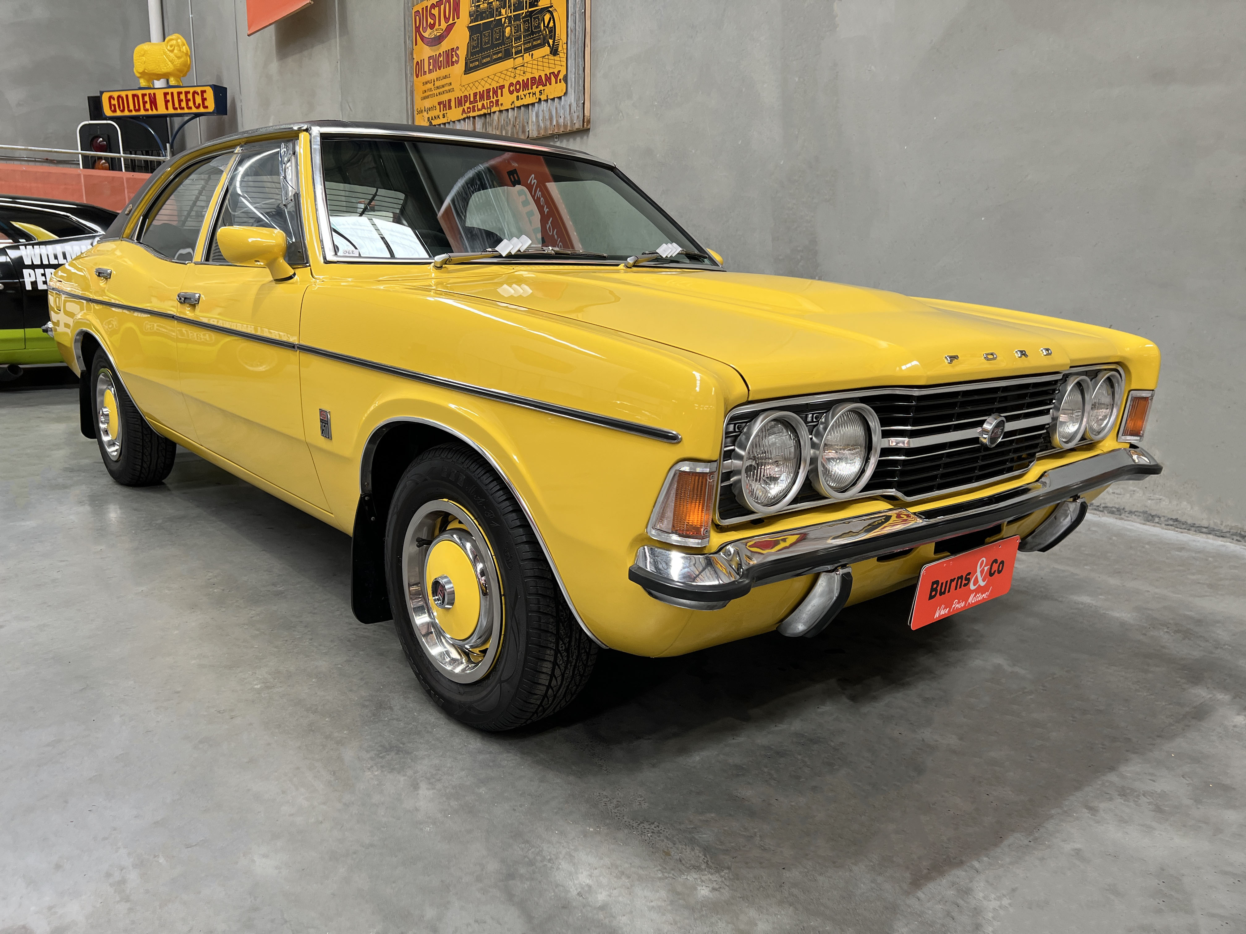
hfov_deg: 67.3
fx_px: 936
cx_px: 623
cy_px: 467
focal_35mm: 26
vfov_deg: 53.1
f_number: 1.5
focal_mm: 5.7
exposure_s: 1/100
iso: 80
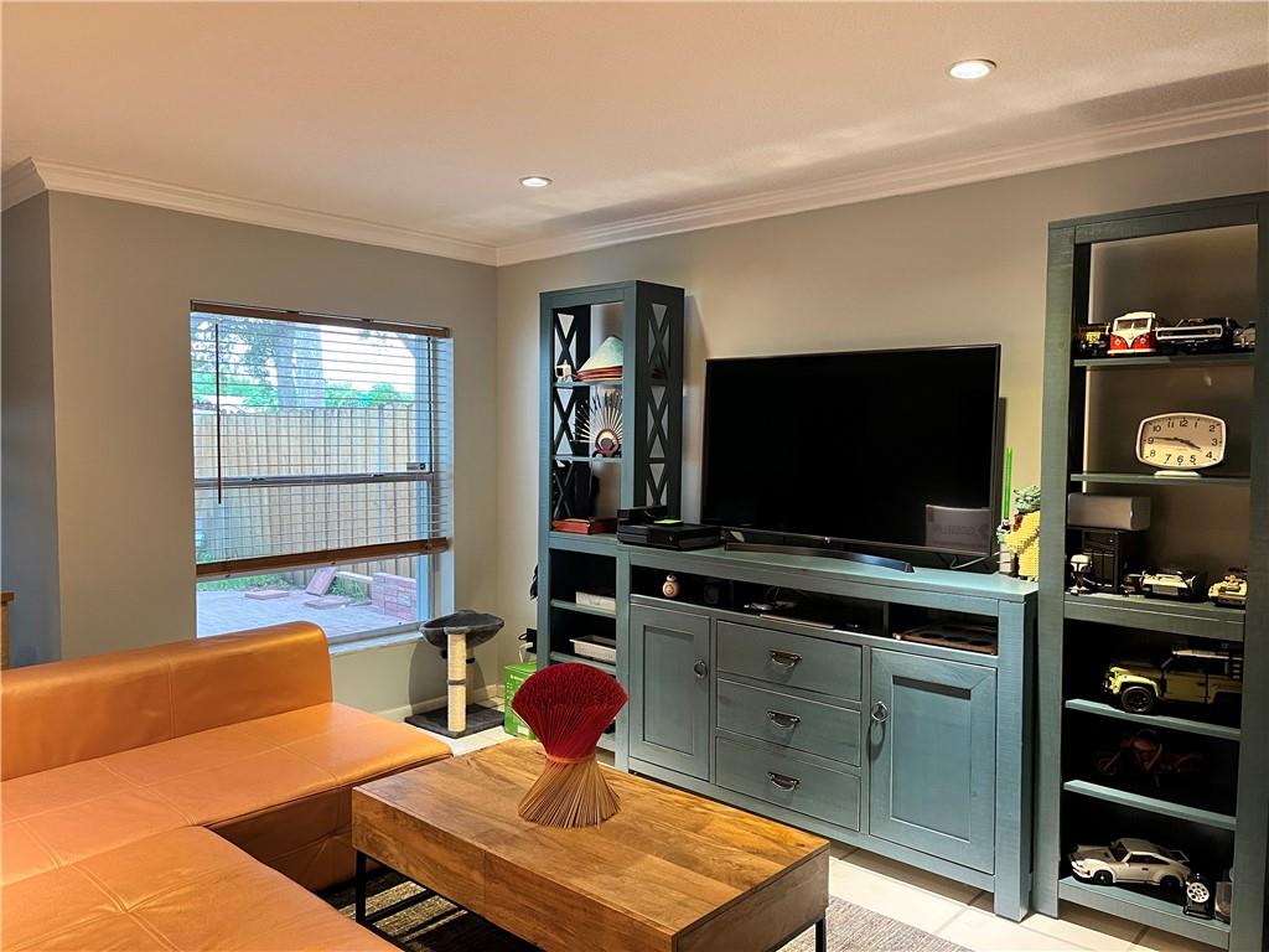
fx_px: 953
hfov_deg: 67.3
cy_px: 476
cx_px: 634
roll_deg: -0.2
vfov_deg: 53.1
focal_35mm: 26
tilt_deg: -3.4
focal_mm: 5.1
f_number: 1.6
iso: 400
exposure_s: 1/40
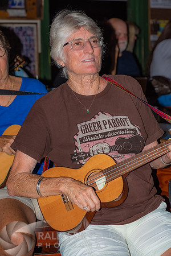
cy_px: 128
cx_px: 86
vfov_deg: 23.9
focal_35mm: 85
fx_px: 606
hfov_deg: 16.1
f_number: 5.6
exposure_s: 1/160
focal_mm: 85
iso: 800
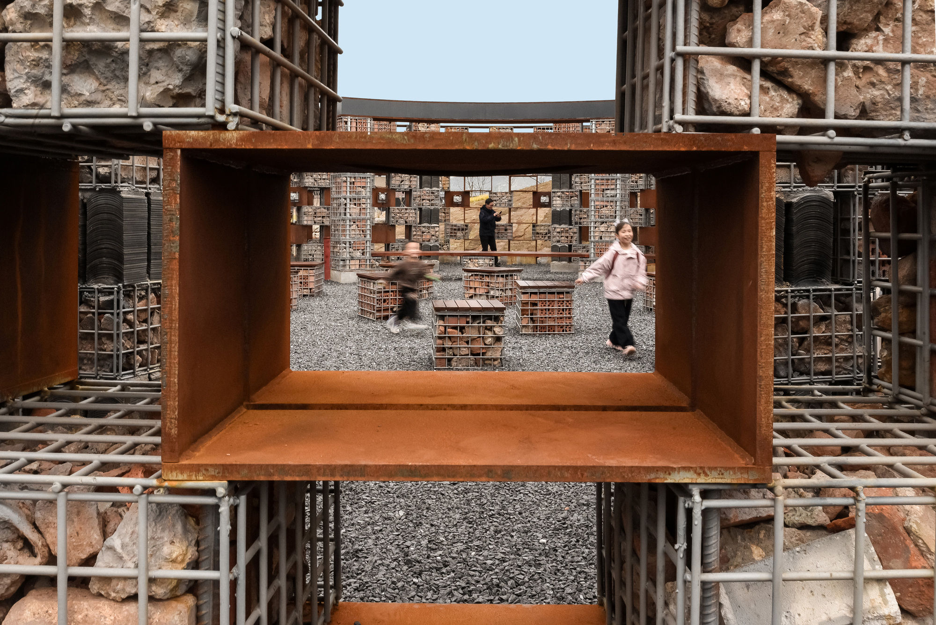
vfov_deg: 37.9
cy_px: 312
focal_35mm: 35
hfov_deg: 54.4
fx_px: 910
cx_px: 468
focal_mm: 35
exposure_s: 1/15
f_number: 29
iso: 100
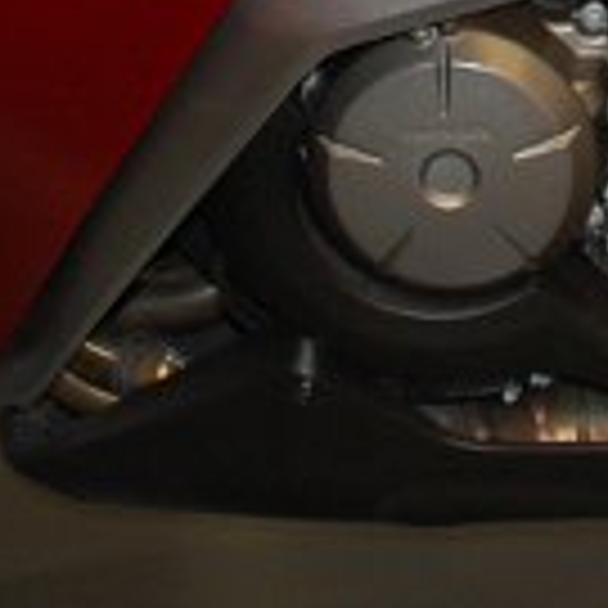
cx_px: 914
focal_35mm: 174
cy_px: -403
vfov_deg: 9.7
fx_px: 3458
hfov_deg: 9.7
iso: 400
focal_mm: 18
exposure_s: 1/60
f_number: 3.5
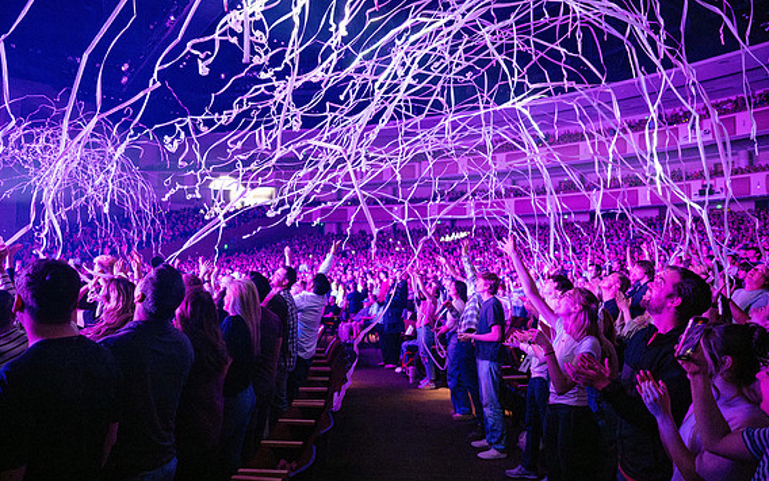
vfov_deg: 49.3
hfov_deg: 72.5
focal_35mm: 25
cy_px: 240
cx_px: 379
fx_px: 524
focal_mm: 24
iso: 3200
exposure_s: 1/400
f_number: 2.8
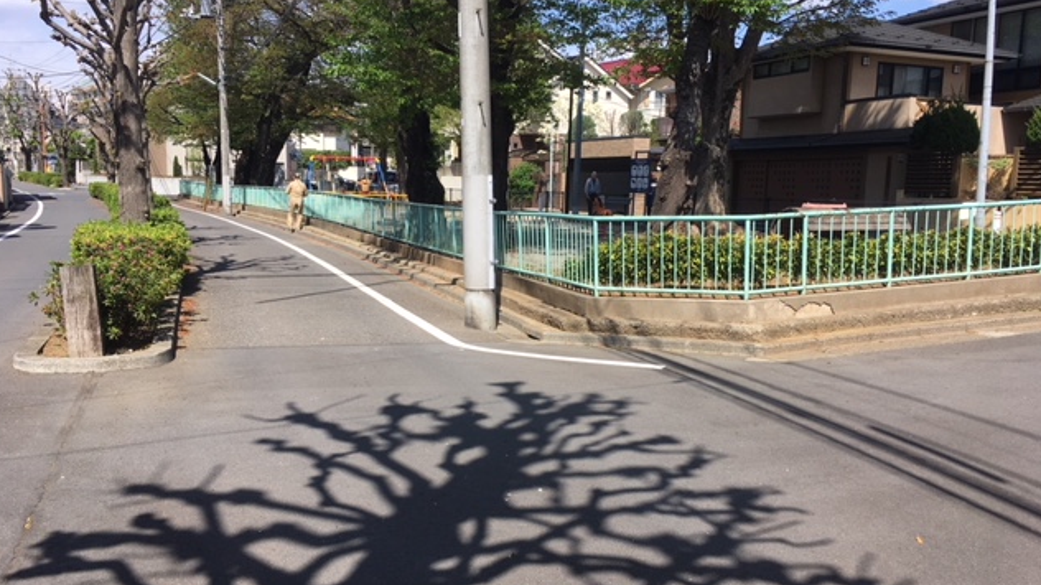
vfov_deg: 36.6
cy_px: 313
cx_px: 519
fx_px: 883
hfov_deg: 61.0
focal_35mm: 32
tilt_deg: -7.9
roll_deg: -1.4
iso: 25
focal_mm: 4.15
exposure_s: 1/1202
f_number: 2.2
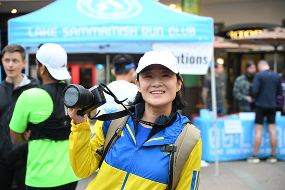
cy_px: 95
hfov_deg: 30.5
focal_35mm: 66
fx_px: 523
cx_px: 142
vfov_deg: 20.6
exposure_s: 1/200
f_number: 4
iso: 3200
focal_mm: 66
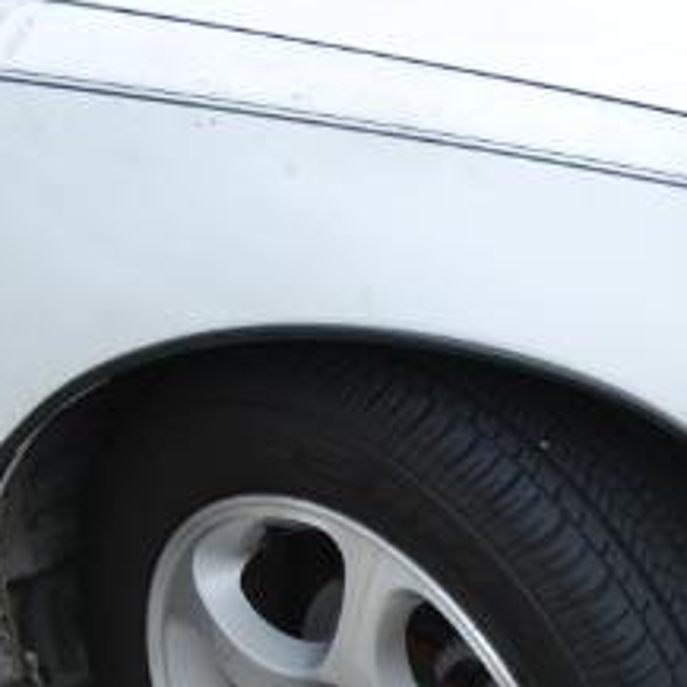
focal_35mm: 128
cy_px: 659
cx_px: 545
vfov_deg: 13.5
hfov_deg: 13.6
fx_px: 2874
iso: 125
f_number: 5.6
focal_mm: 34
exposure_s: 1/125
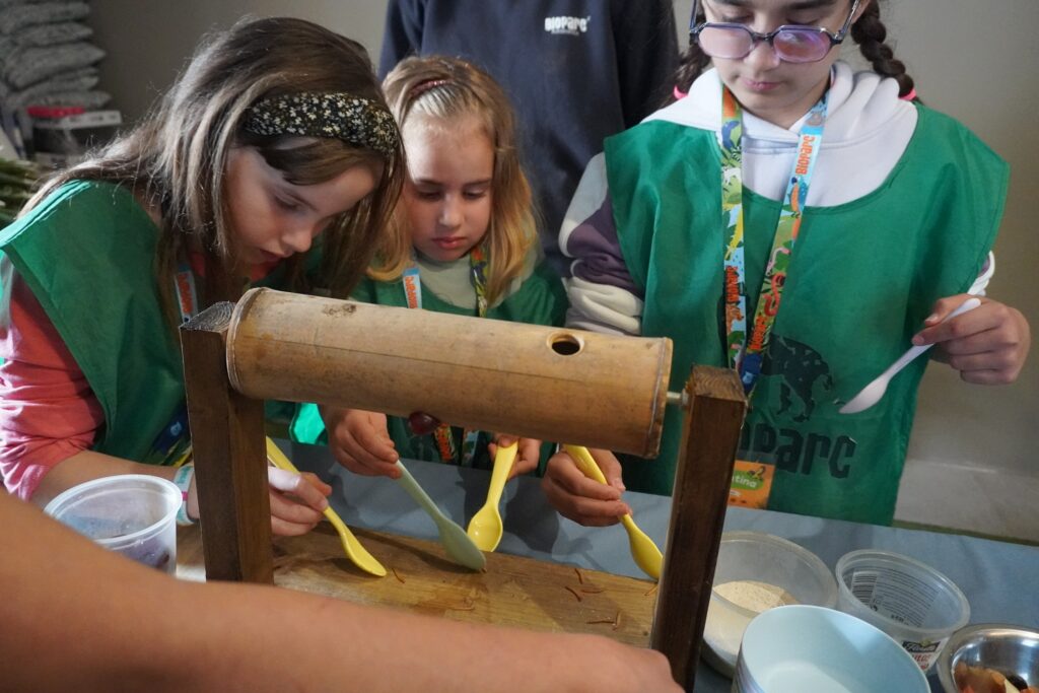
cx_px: 520
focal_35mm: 27
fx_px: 779
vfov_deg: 47.9
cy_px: 346
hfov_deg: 67.4
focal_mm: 18
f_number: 3.5
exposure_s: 1/80
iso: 6400
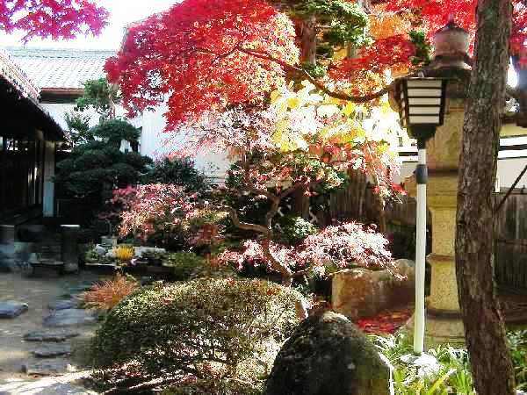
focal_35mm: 38
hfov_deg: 49.0
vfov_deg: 37.7
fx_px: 579
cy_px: 198
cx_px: 264
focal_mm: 6.3
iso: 50
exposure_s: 1/45.1
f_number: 3.5
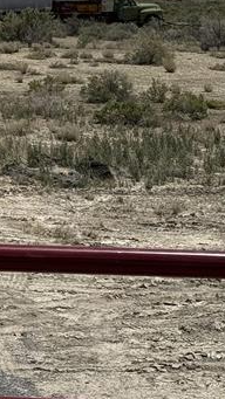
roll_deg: +2.6
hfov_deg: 7.4
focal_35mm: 157
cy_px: -30
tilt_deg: +0.7
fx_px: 1664
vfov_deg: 13.4
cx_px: -250
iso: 64
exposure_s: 1/11364
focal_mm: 6.76
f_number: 1.78
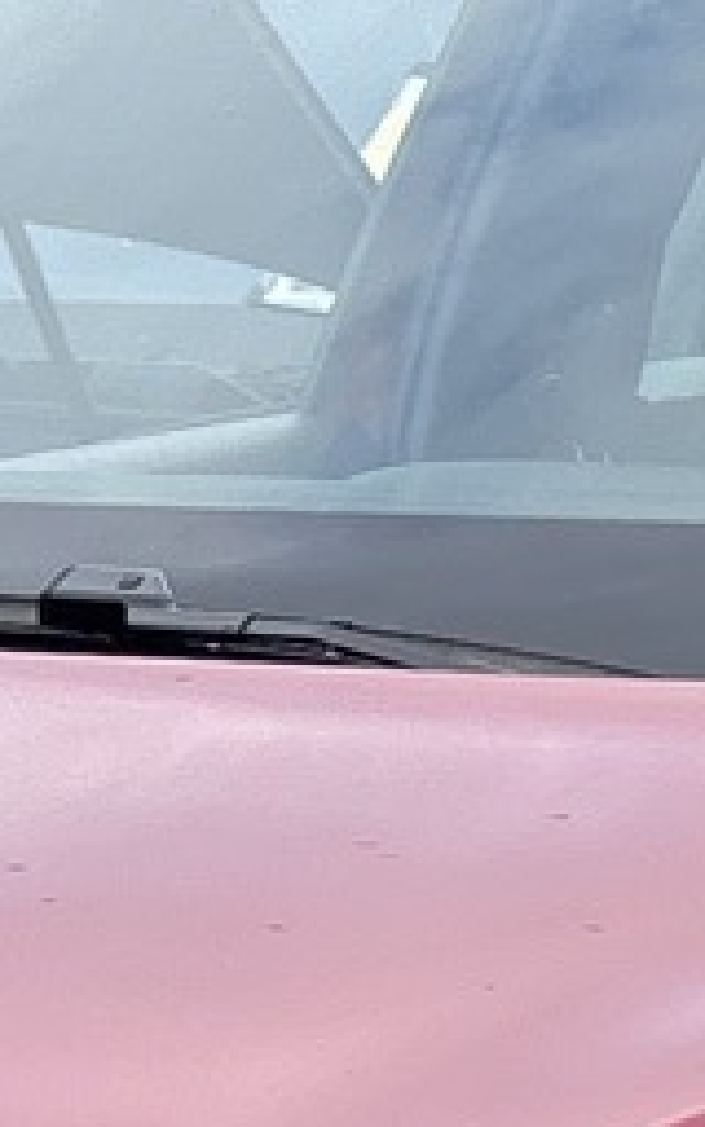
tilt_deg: -15.2
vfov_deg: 9.7
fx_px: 6364
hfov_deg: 6.3
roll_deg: -0.5
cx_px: 141
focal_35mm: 207
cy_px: 1919
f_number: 1.6
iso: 50
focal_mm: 5.96
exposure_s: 1/1068
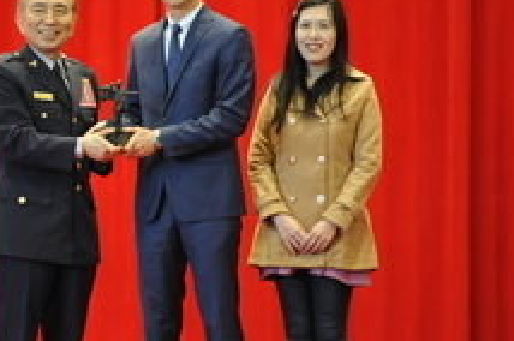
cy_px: 168
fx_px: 5332
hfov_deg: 5.5
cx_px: 125
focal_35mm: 374
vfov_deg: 3.7
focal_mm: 200
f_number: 2.8
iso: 3200
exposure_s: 1/250
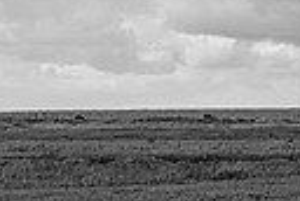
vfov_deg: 8.8
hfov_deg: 11.1
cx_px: 709
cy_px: 78
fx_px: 1303
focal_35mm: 156
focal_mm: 32
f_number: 5.6
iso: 64
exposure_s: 1/320
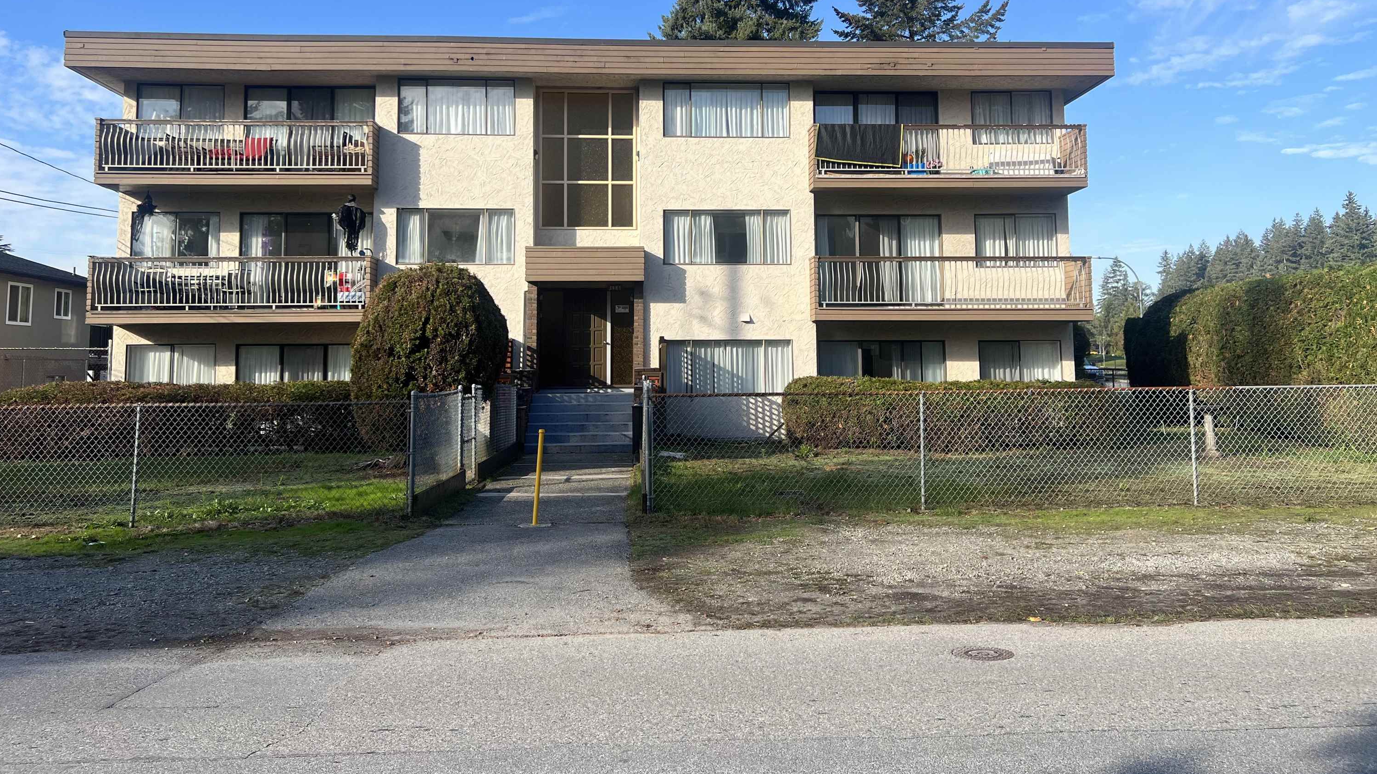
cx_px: 680
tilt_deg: +4.1
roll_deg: +0.2
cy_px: 274
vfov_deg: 39.8
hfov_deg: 66.1
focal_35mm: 29
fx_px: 1059
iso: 50
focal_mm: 5.7
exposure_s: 1/2571
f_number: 1.5
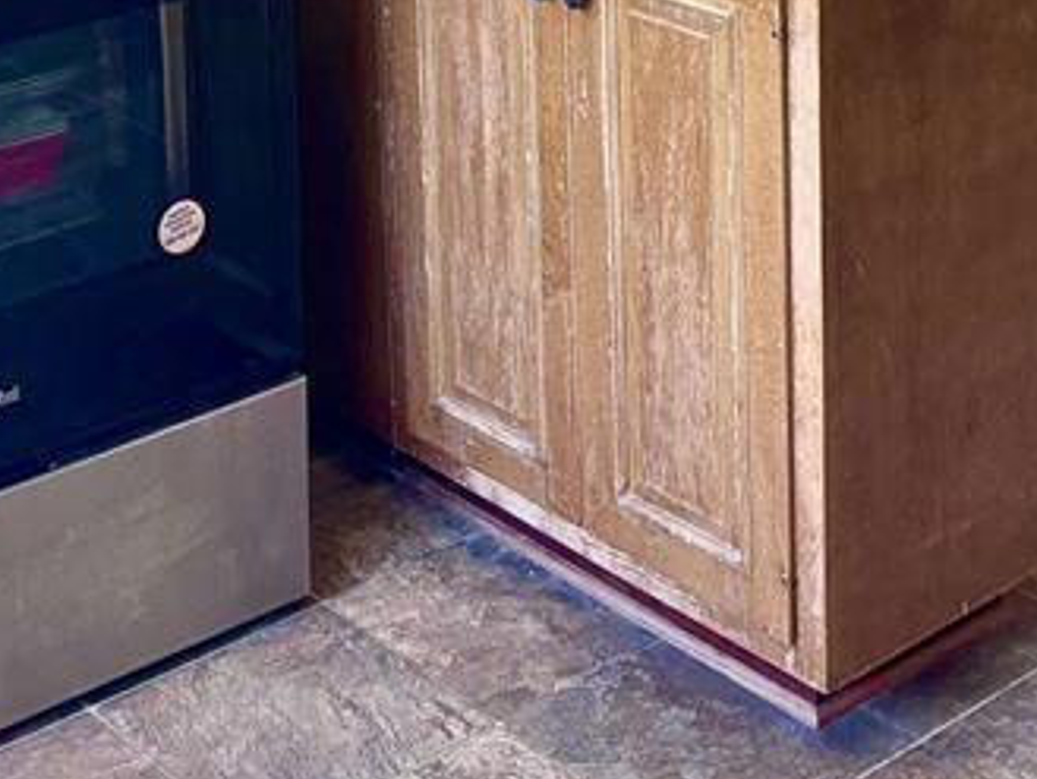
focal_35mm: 81
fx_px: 2427
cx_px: 466
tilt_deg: -10.7
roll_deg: +1.4
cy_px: -309
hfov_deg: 24.1
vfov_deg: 16.9
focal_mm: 5.96
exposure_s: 1/60
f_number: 1.6
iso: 160
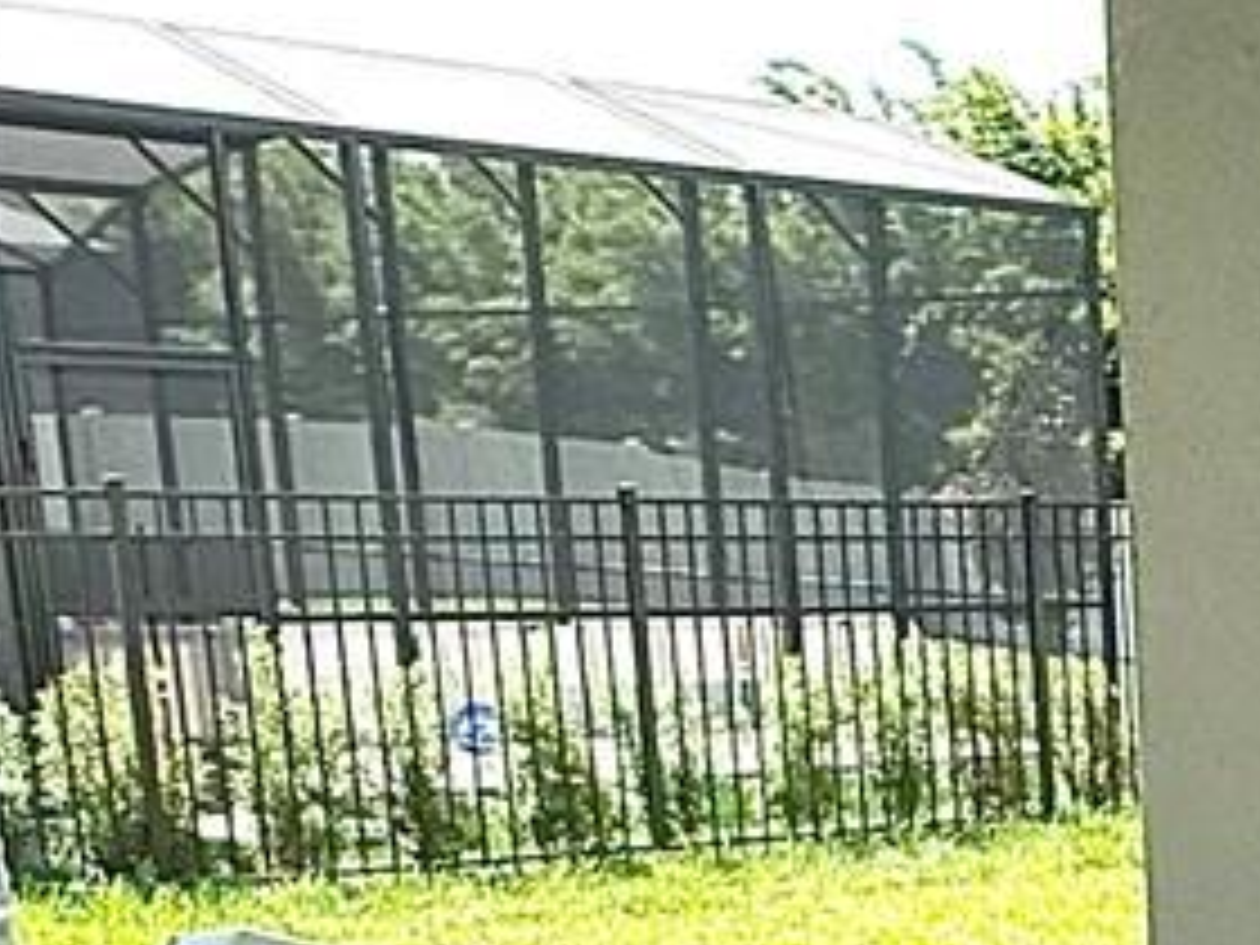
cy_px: 1166
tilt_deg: -11.2
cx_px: 2124
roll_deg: +1.8
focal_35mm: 80
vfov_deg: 17.5
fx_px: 2912
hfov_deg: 19.6
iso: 50
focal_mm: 2.22
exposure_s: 1/1235
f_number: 2.2
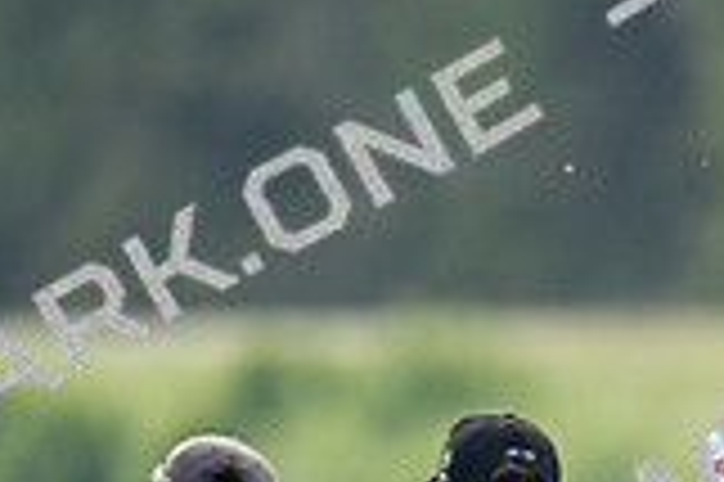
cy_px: 642
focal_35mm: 2162
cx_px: 1012
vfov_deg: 0.6
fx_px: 43435
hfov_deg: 1.0
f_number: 4
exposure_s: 1/2500
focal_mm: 600
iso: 450
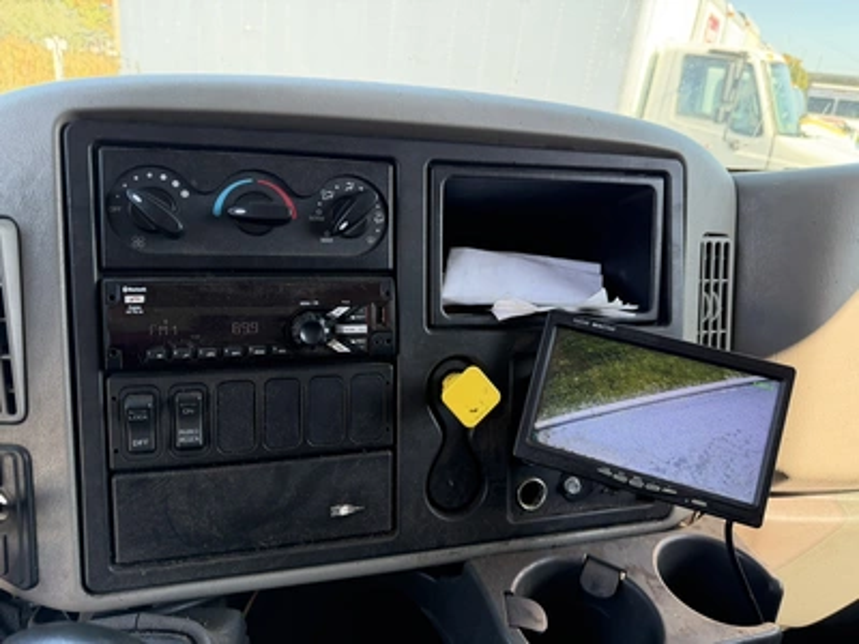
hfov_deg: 71.6
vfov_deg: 56.8
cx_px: 430
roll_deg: -4.9
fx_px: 596
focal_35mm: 24
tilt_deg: -21.8
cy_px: 322
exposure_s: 1/233
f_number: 1.78
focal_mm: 6.76
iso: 200
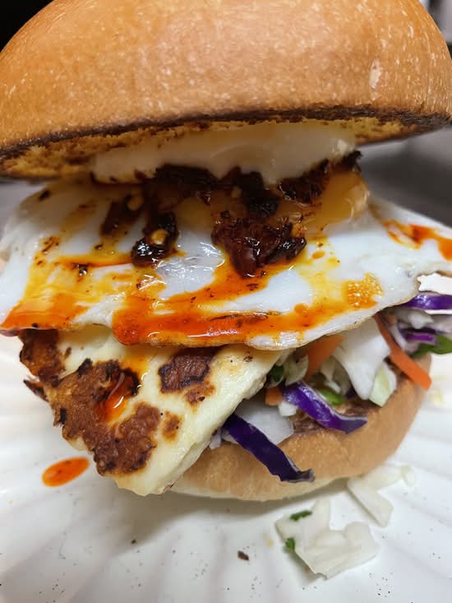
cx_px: 226
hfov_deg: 53.1
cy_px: 302
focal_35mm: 26
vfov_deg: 67.3
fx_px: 453
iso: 250
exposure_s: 1/50
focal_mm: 4.2
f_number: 1.6
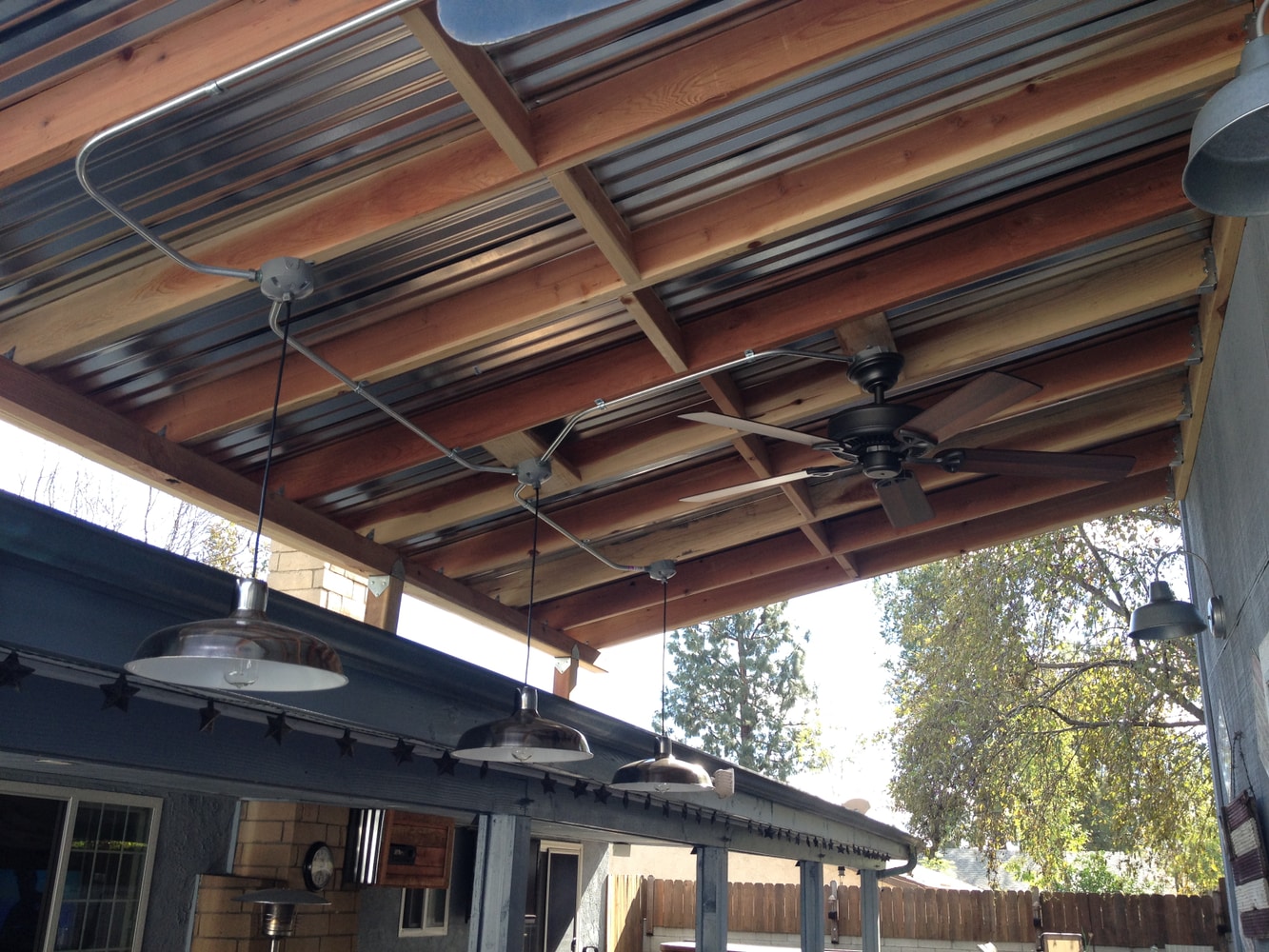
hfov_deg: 52.6
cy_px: 476
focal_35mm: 35
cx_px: 634
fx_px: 1283
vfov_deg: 40.7
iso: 50
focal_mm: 4.28
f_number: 2.4
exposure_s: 1/210
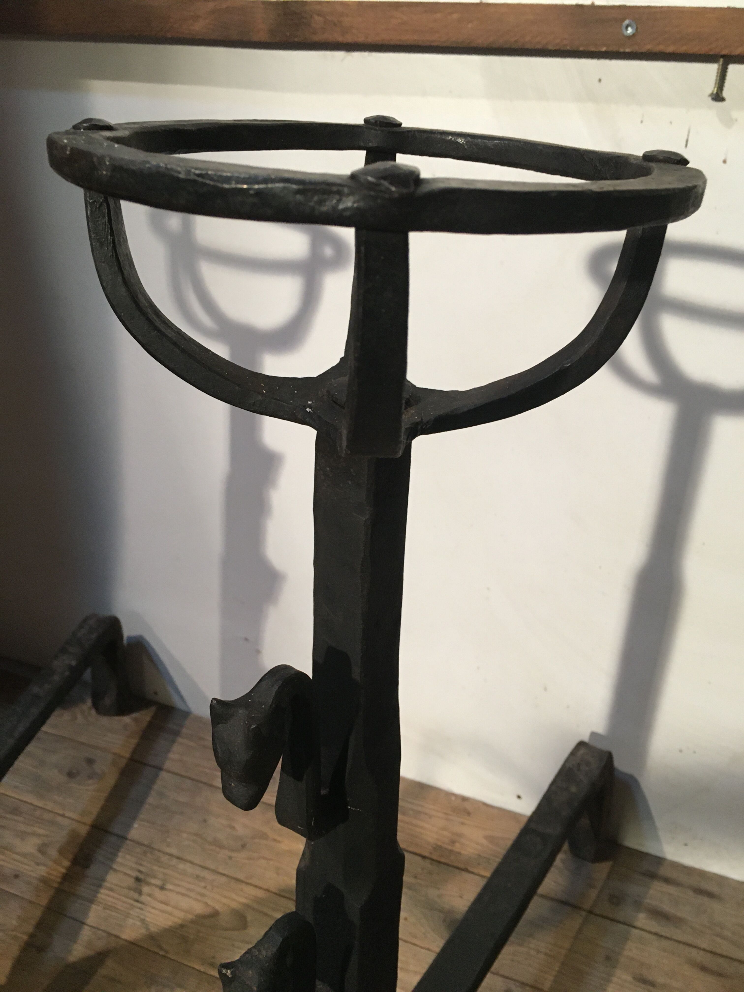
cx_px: 372
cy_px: 496
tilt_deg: -26.0
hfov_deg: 48.2
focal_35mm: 29
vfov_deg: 61.7
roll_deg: -2.3
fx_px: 831
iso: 160
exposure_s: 1/33
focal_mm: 4.15
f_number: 2.2
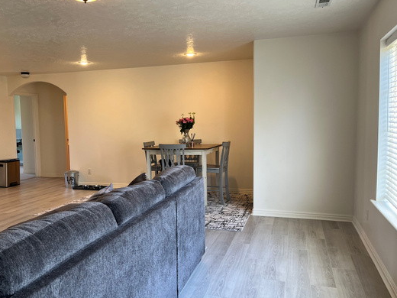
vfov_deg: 44.2
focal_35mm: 32
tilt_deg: -4.4
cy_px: 148
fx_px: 367
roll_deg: +1.2
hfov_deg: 56.5
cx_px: 163
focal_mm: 5.1
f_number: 1.6
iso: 125
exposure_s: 1/120
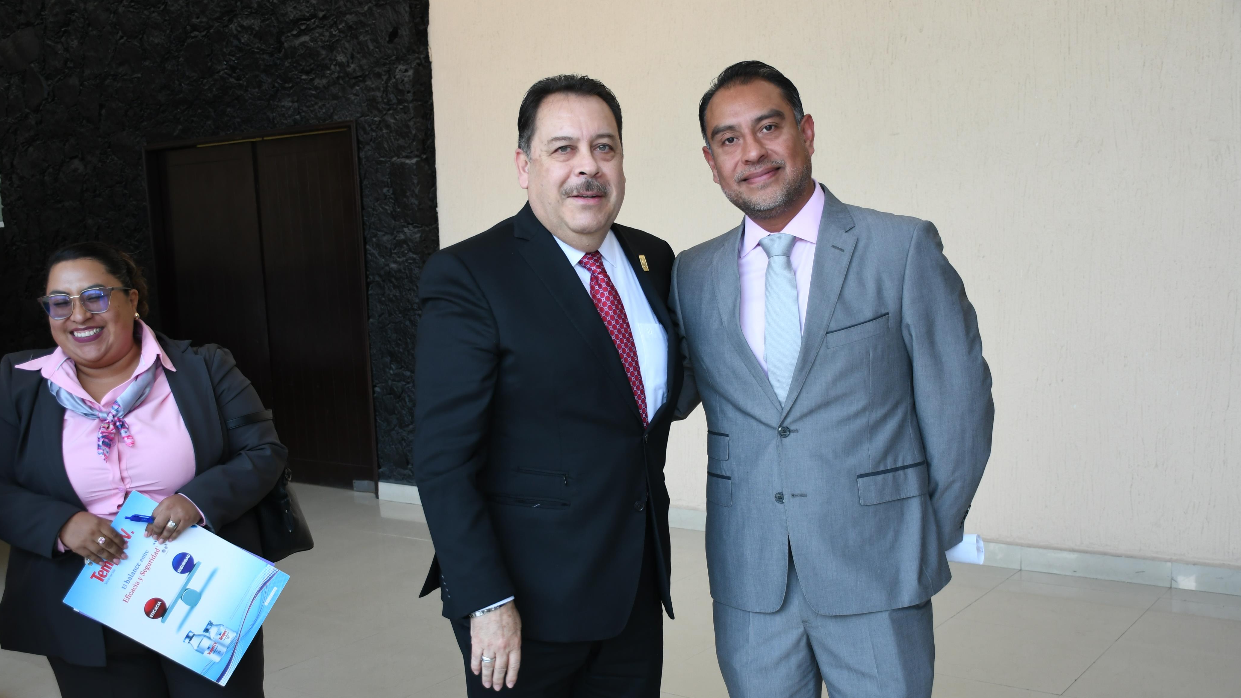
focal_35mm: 38
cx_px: 618
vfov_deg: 31.1
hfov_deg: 52.8
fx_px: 1250
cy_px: 410
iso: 400
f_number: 3.8
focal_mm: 24
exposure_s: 1/100
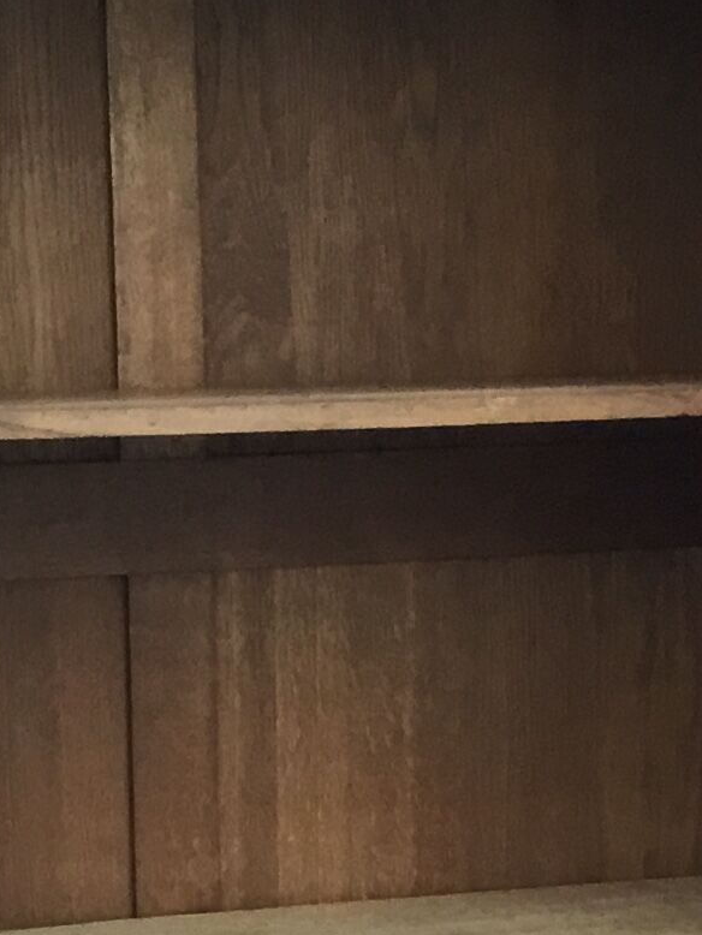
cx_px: 424
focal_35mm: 130
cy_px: 860
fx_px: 3513
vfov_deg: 15.0
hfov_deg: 11.4
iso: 40
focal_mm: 3.3
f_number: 2.4
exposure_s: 1/33
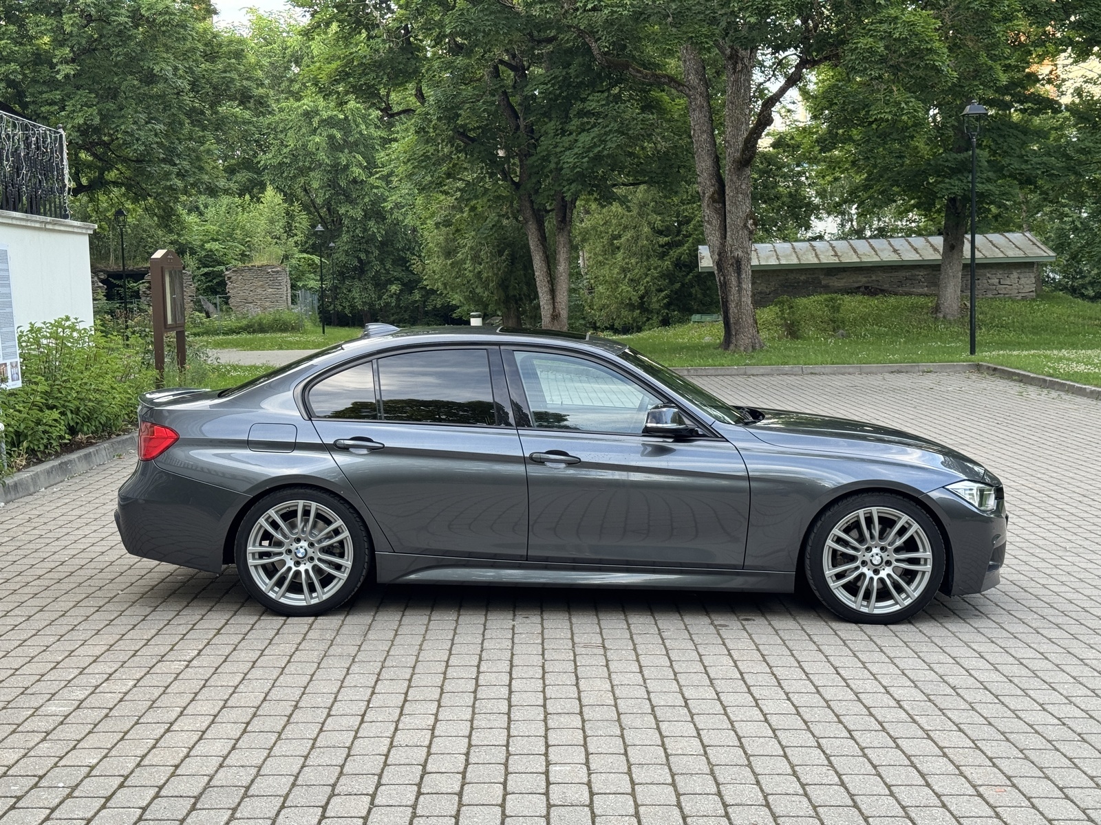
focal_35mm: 48
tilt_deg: -4.7
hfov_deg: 39.7
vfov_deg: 30.3
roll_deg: +1.2
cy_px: 412
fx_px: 1527
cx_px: 550
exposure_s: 1/170
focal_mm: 6.76
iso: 80
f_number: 1.78
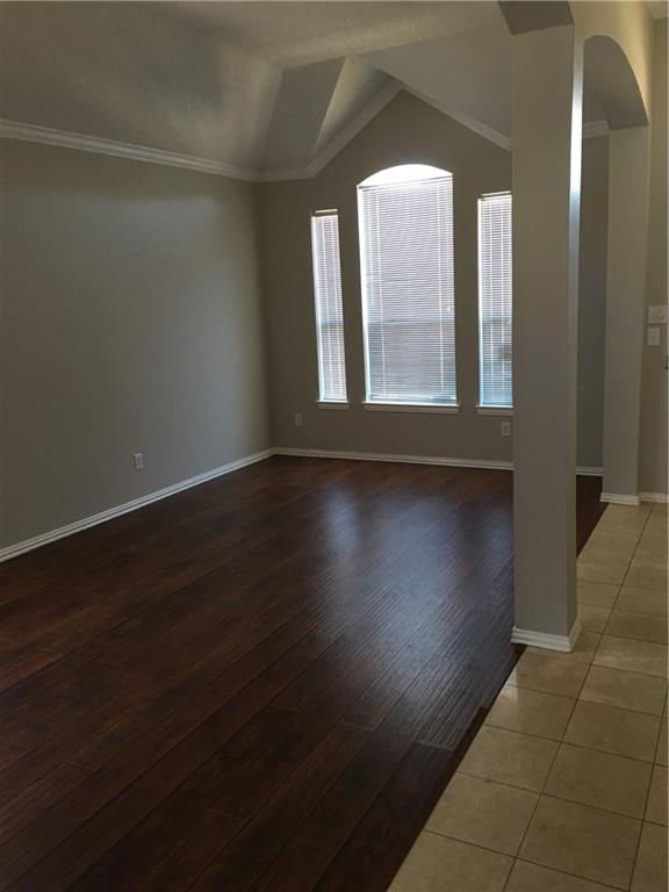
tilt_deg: -10.5
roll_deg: +2.9
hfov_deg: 48.2
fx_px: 747
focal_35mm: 29
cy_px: 446
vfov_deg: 61.7
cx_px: 334
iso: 40
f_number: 2.2
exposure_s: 1/15
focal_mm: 4.15
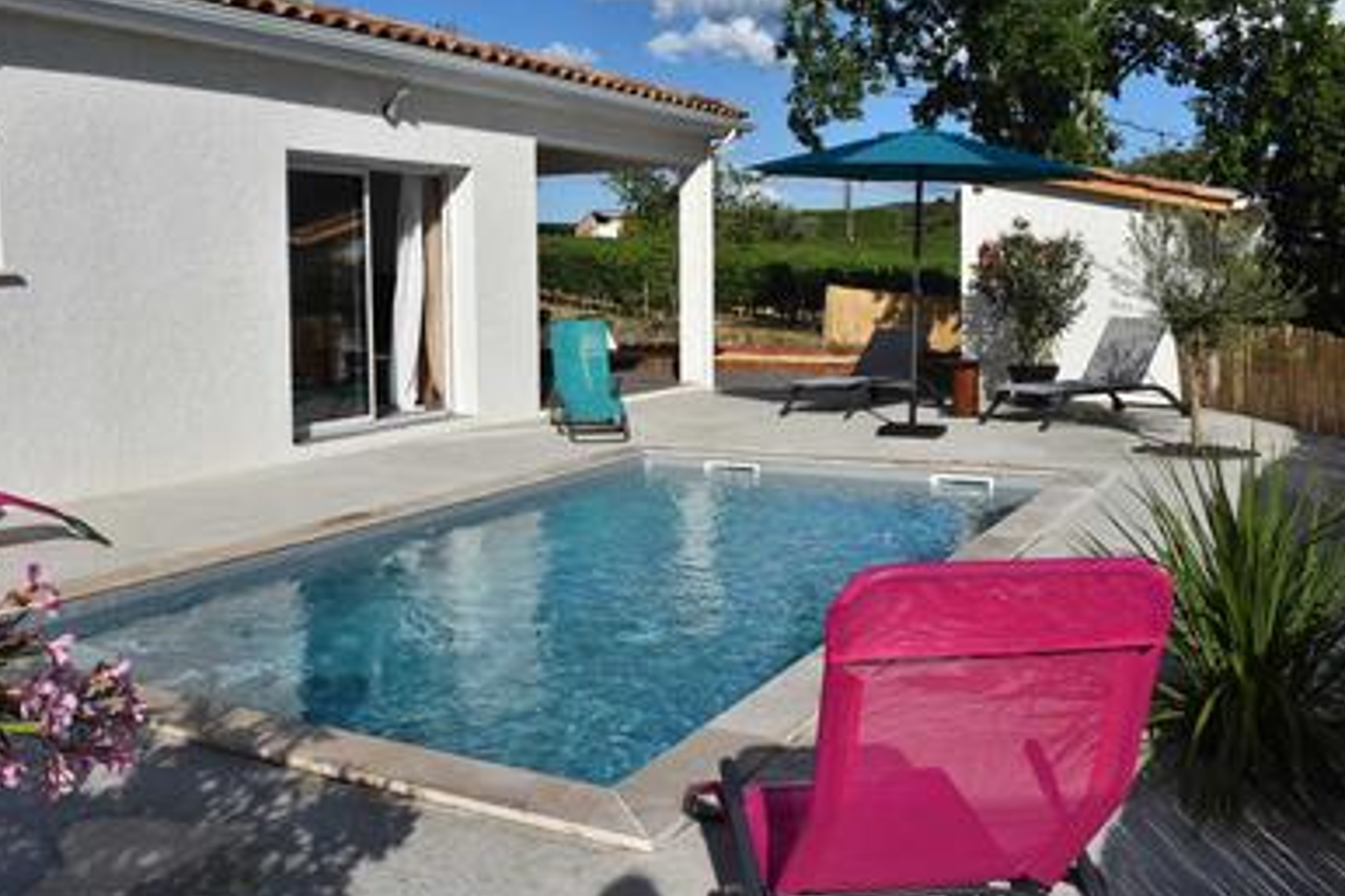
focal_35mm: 35
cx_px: 516
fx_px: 1307
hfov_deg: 53.9
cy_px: 399
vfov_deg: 37.8
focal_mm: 18
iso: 200
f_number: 11
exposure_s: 1/500
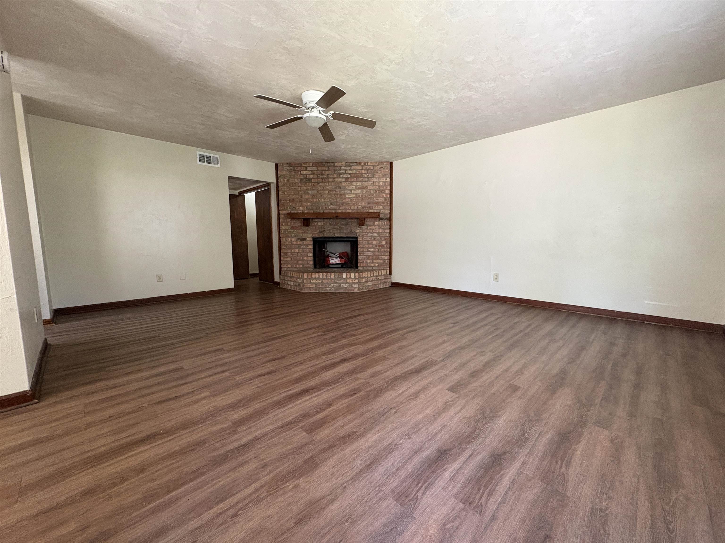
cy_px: 272
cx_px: 362
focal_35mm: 14
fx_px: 293
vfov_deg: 85.7
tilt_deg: -5.3
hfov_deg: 102.1
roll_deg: +0.4
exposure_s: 1/60
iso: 500
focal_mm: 2.22
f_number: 2.2
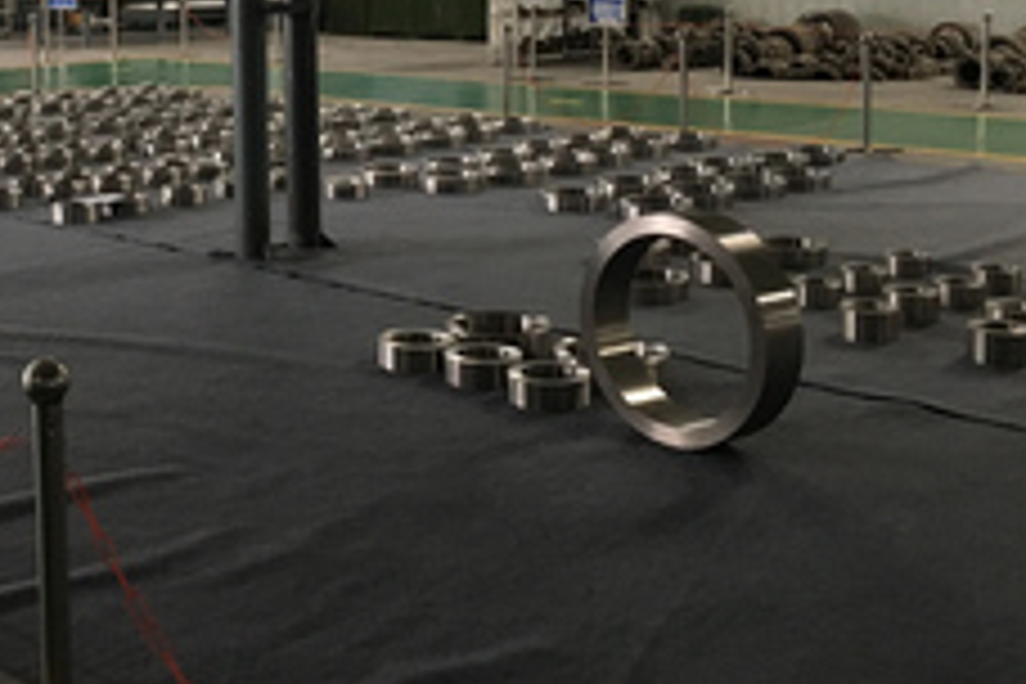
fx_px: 1510
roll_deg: +0.8
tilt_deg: -6.5
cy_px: 104
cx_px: 256
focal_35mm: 53
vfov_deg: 24.9
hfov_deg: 36.6
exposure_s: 1/25
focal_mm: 4.15
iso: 200
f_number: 2.2
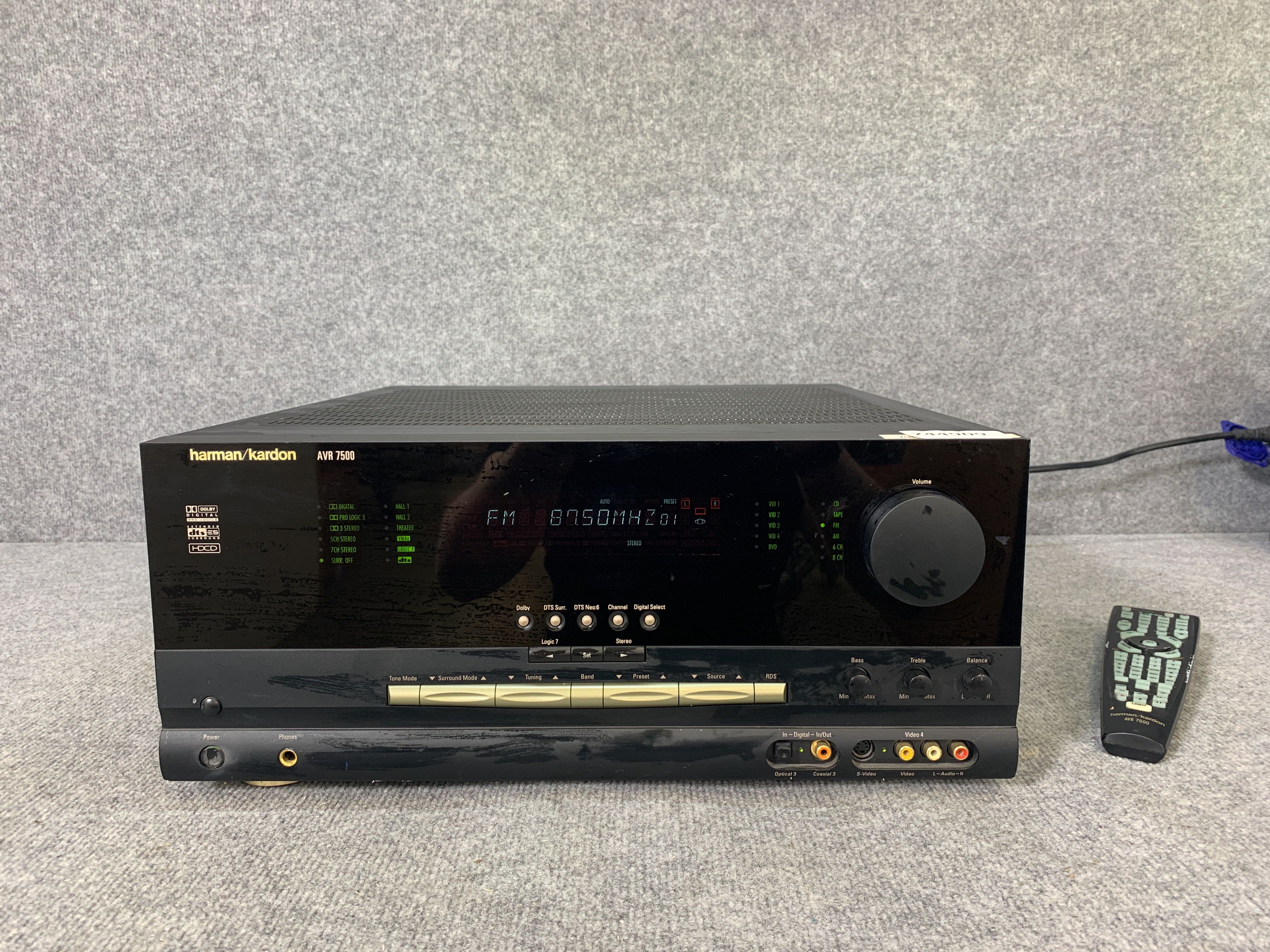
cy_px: 476
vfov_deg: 53.1
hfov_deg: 67.3
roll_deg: +1.5
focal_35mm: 26
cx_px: 635
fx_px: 954
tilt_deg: -8.1
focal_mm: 4.25
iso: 80
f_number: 1.8
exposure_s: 1/50
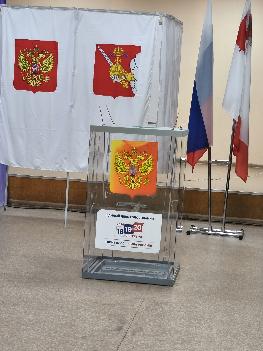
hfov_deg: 19.4
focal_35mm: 76
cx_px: 132
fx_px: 770
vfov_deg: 25.7
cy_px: 176
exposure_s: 1/50
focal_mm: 6.18
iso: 250
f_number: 1.65
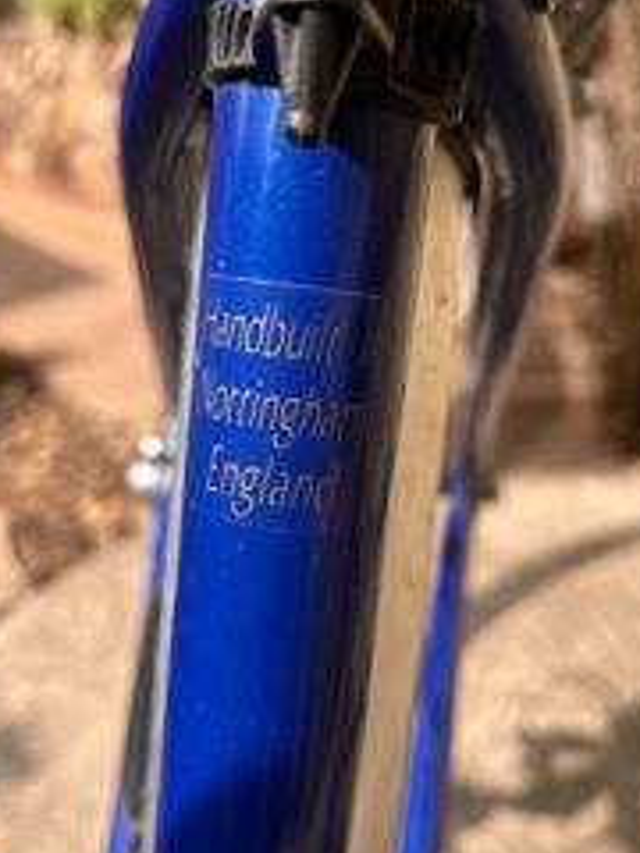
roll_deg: +4.9
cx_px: 320
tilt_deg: -26.1
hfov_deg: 36.8
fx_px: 961
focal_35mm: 39
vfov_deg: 47.8
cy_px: 455
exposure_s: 1/928
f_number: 1.6
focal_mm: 5.1
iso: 50
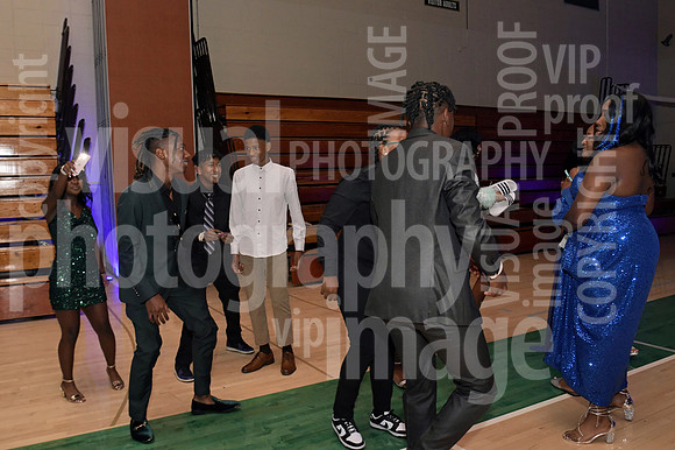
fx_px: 581
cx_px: 338
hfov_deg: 60.3
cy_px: 225
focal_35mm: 31
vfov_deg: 42.3
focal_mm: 26
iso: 1600
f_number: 8
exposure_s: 1/100
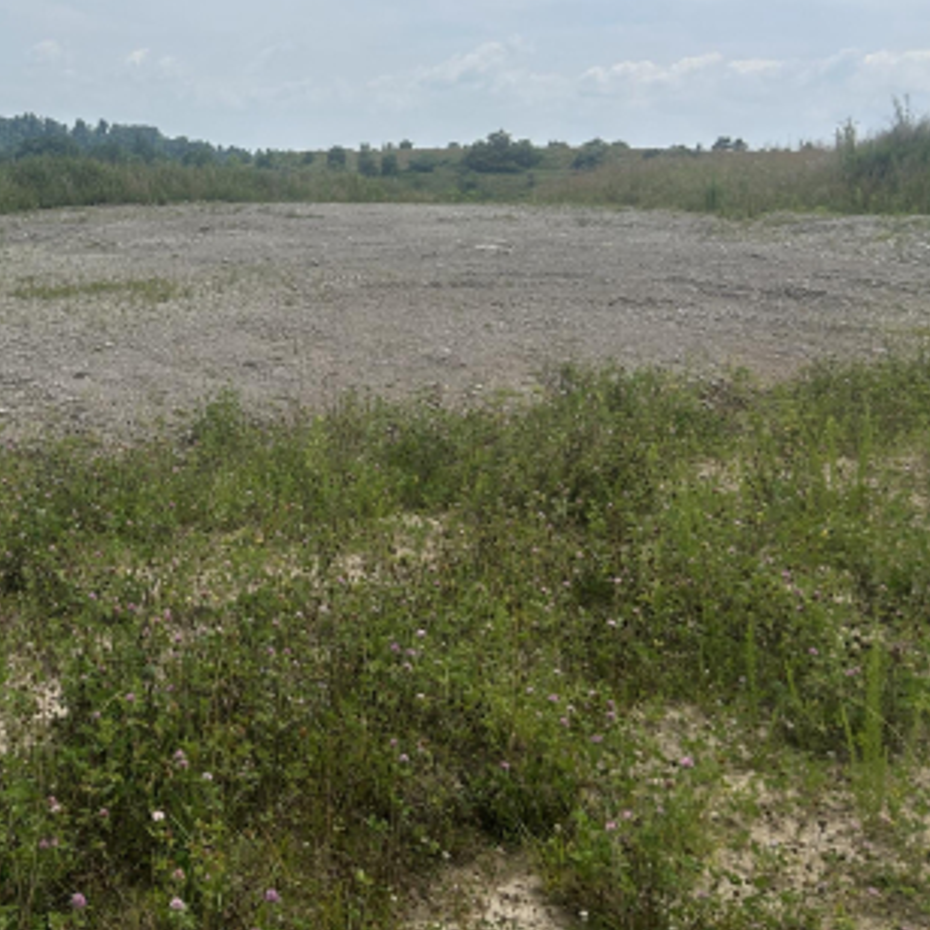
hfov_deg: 31.1
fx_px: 1520
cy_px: 176
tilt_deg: -0.7
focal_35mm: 50
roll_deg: -1.3
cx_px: -35
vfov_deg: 33.0
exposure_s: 1/7463
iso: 50
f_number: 1.5
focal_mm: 5.7
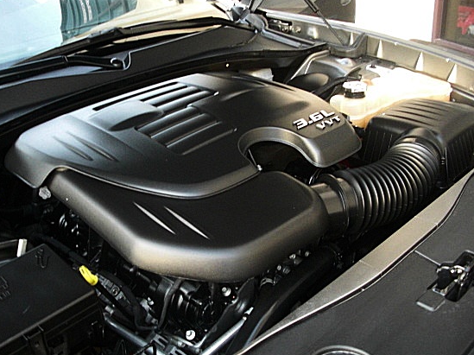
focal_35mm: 42
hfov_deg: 44.7
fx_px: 575
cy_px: 174
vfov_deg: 34.3
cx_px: 199
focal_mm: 6.3
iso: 400
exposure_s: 1/80
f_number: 2.8
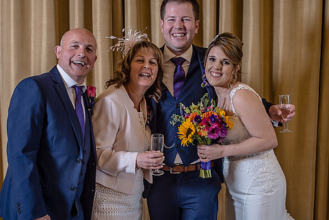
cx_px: 161
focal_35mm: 77
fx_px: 704
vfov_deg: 17.5
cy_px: 189
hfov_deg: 26.3
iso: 200
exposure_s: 1/100
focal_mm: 35
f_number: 2.8
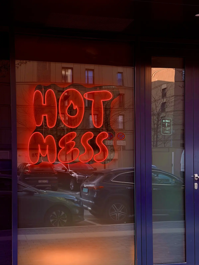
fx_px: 368
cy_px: 132
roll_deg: +0.2
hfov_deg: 30.3
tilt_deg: +2.6
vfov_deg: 39.7
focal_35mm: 48
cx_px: 100
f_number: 1.78
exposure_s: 1/314
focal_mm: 6.76
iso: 64
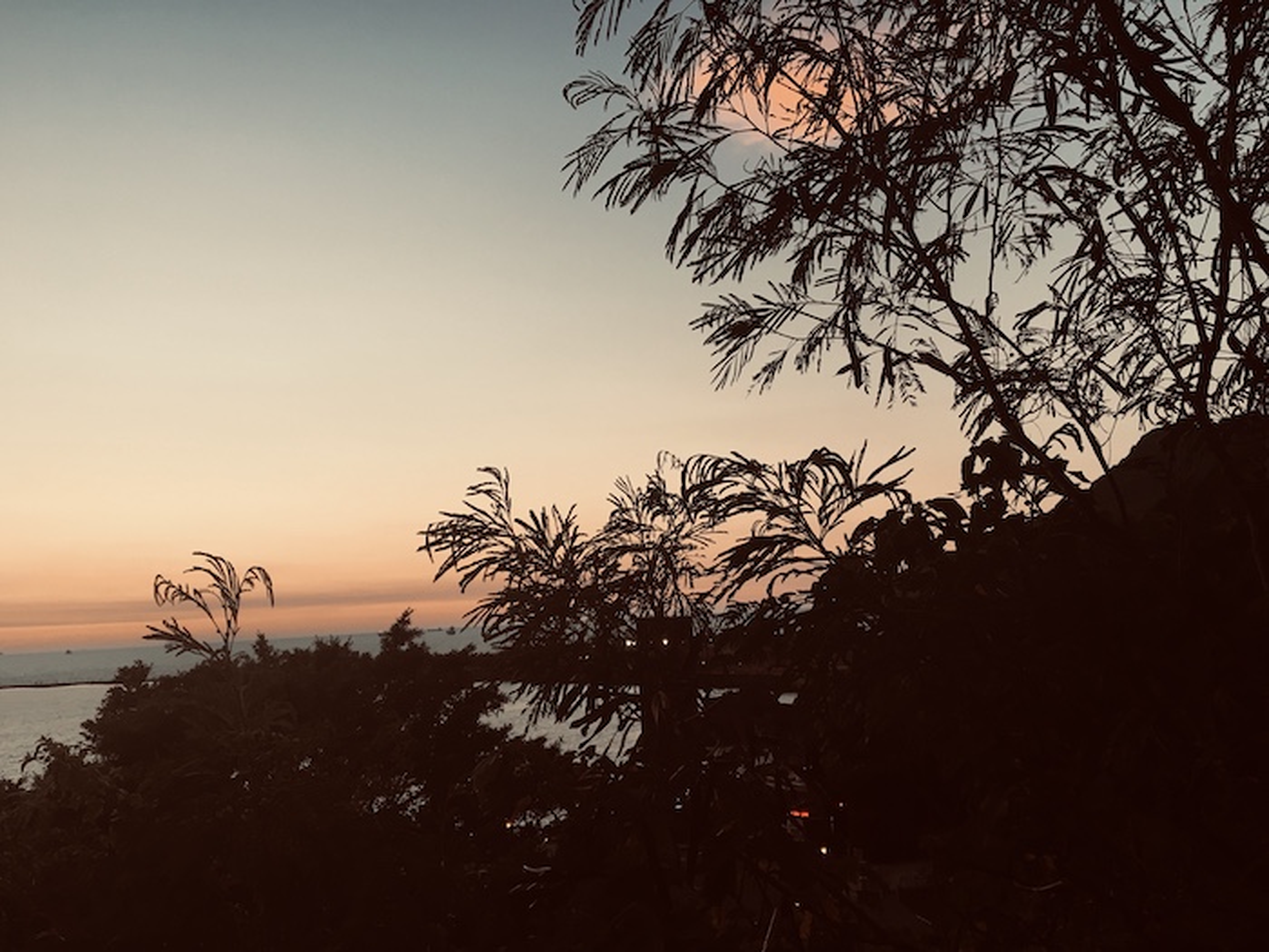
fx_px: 1063
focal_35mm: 29
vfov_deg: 48.2
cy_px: 476
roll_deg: +1.5
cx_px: 634
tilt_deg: +8.1
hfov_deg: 61.7
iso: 25
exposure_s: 1/40
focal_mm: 4.15
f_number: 2.2
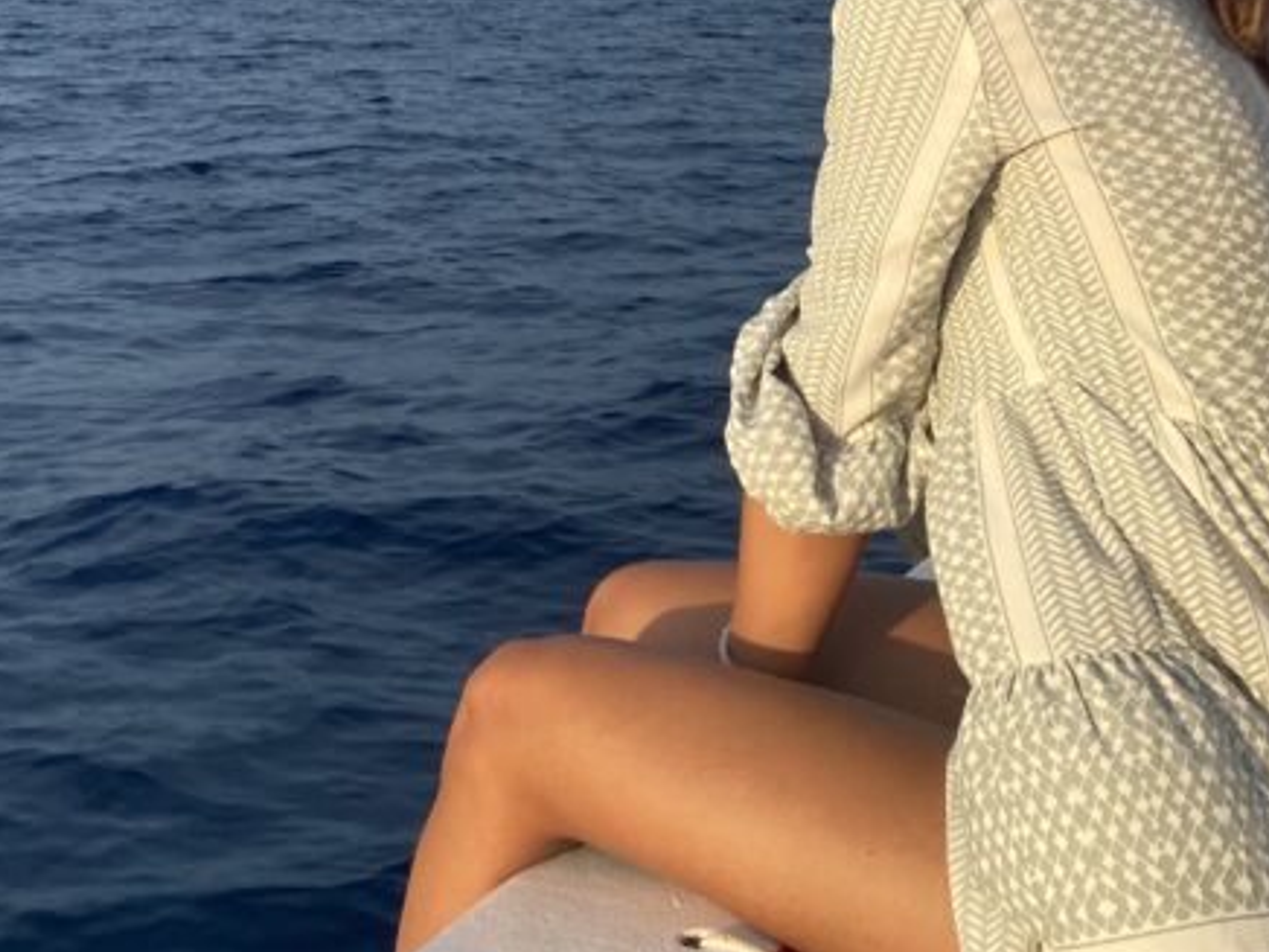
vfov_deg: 22.8
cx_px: 637
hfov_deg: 31.7
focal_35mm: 61
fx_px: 2236
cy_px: -67
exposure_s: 1/1412
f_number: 1.8
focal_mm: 4.25
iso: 32
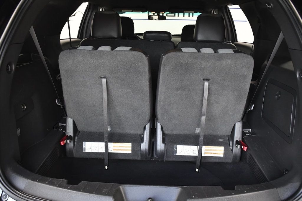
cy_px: 100
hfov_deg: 61.9
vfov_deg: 43.6
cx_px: 151
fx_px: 252
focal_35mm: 30
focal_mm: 20
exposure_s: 1/400
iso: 2500
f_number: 4.5
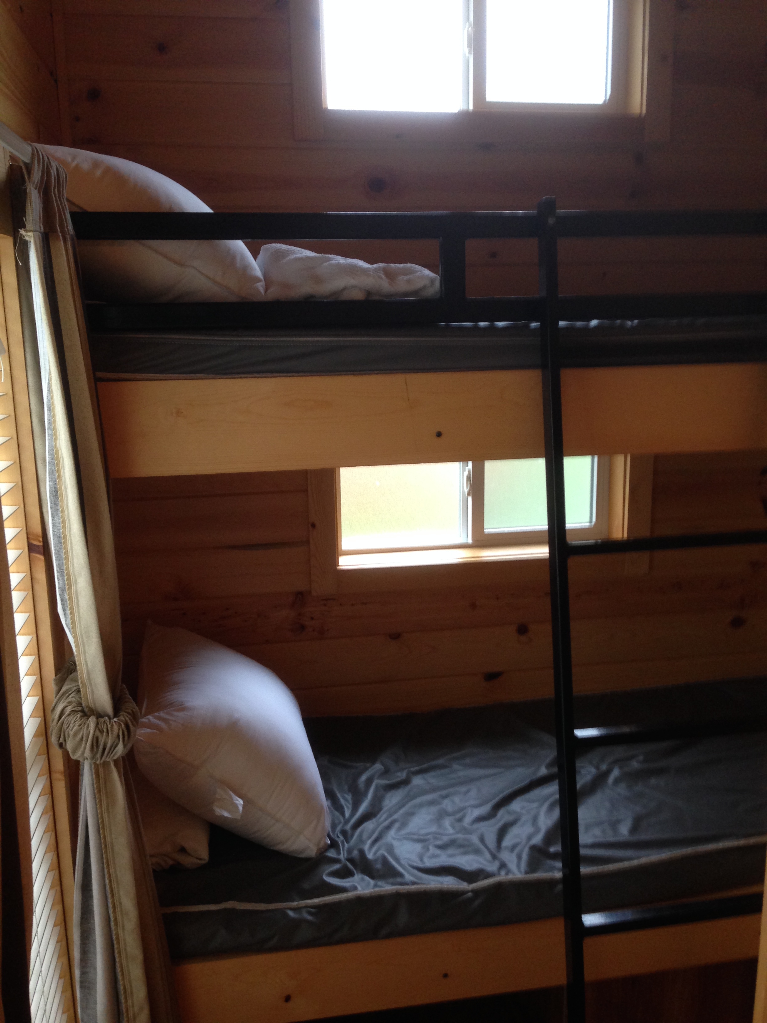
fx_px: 975
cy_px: 512
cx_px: 384
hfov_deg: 42.9
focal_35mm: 33
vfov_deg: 55.4
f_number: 2.4
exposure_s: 1/20
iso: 160
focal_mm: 4.12
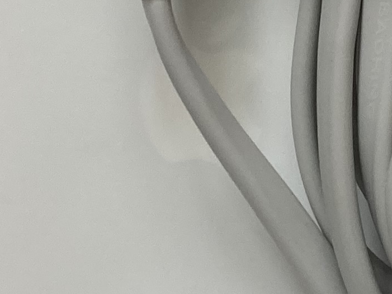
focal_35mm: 161
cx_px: 433
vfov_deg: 9.1
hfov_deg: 12.1
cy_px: -19
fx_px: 1824
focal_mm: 3.99
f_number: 1.8
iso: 50
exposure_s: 1/121
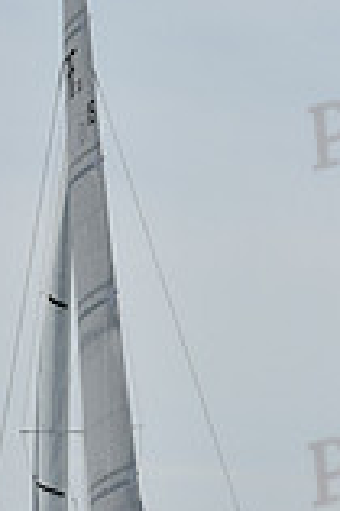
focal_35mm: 287
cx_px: 141
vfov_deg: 7.2
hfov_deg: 4.8
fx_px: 4074
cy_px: 301
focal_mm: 78
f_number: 10
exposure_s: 1/1250
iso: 320
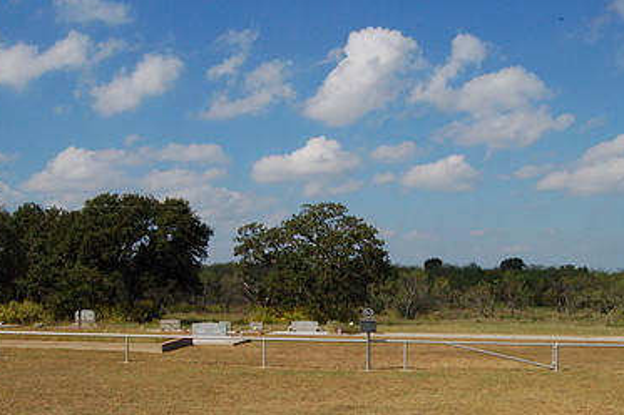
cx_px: 326
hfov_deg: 46.4
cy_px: 296
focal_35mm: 42
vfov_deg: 31.4
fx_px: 727
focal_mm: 18
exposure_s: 1/320
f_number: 20
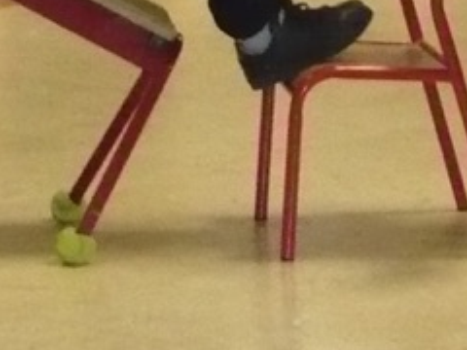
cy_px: -478
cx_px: 253
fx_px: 2752
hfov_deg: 9.7
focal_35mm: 204
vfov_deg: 6.9
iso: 640
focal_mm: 5.8
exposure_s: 1/30
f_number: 2.8
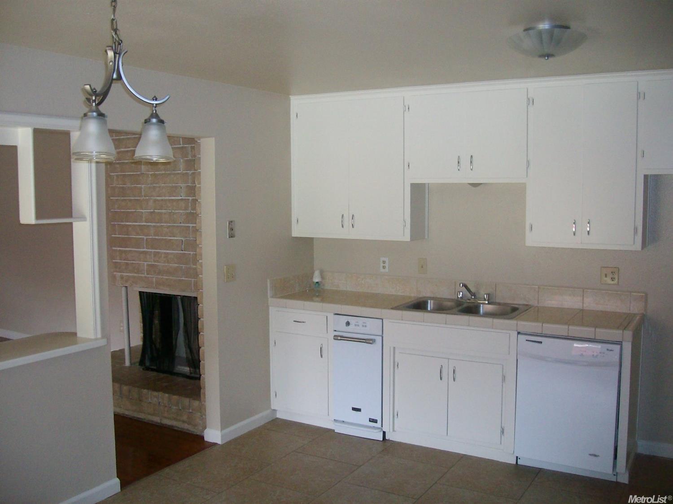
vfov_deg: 40.7
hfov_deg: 52.6
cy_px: 252
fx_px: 680
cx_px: 336
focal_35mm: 35
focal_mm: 5.8
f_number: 2.8
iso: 196
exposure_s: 1/40
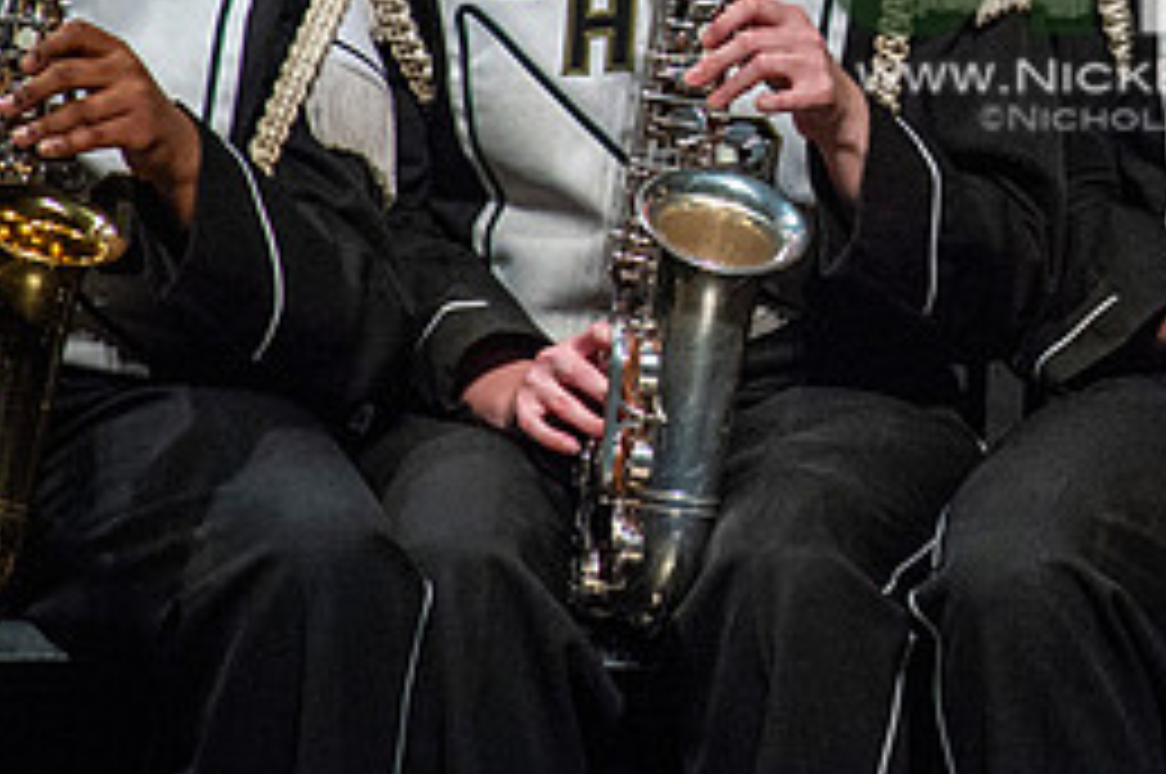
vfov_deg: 1.0
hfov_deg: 1.5
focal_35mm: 1343
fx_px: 43443
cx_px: 1166
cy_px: -86
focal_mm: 600
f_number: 5.6
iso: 5000
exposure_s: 1/400
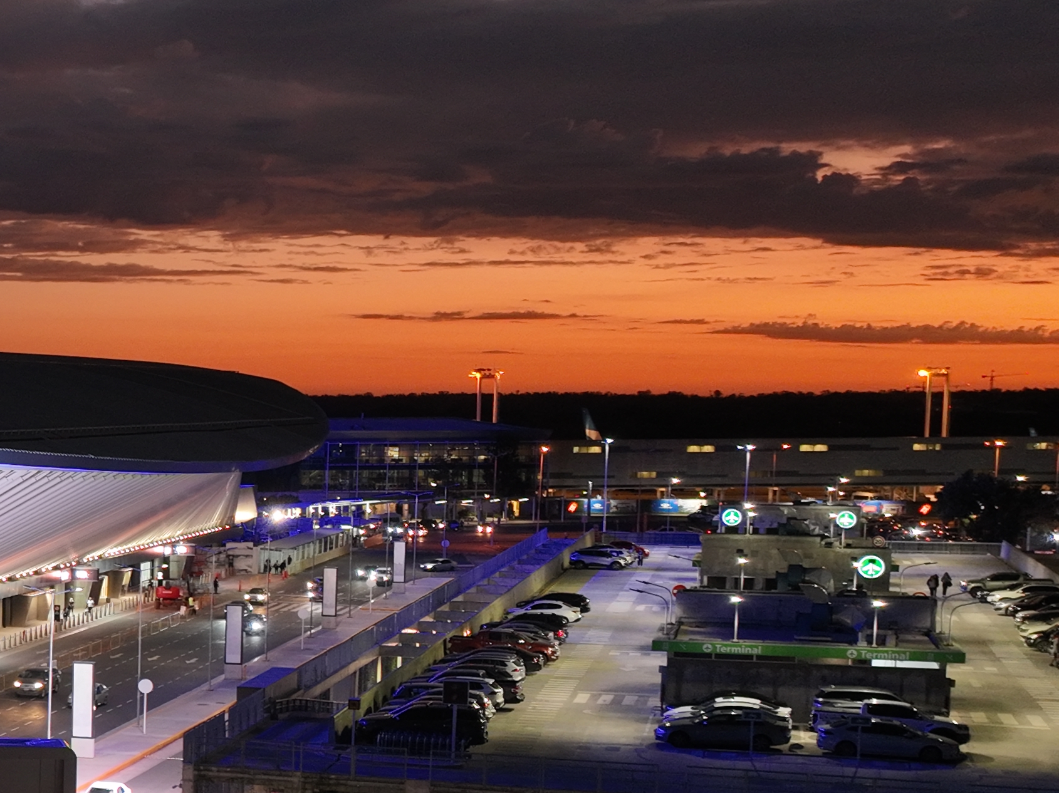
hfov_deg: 21.7
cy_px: 632
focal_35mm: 75
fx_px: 2293
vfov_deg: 19.4
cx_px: -531
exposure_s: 1/15
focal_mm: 12.29
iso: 210
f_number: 2.8
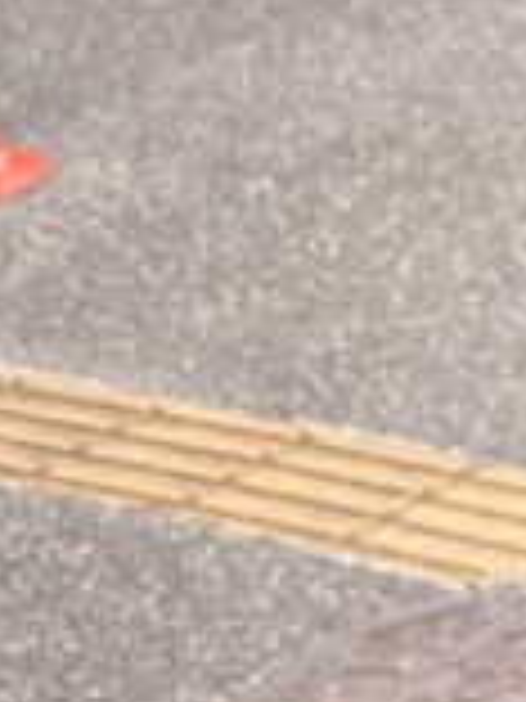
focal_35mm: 171
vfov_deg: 11.3
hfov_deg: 7.8
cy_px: 842
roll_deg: +2.5
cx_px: 1430
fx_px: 3465
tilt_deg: -27.4
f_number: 1.6
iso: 50
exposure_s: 1/482
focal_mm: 5.96
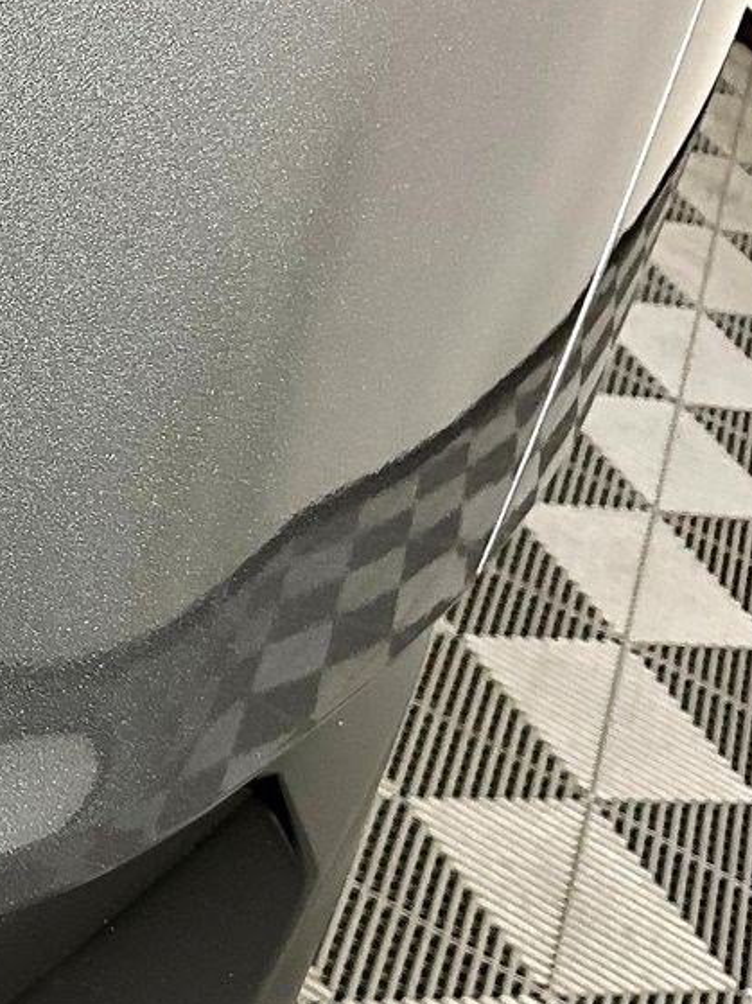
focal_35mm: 83
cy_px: 625
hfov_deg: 15.7
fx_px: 2405
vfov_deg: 23.5
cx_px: -513
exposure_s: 1/122
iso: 50
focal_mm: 3
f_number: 1.8
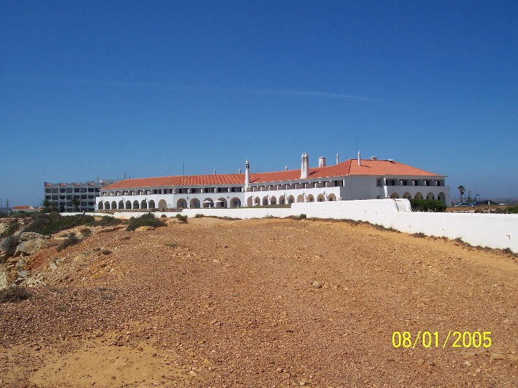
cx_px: 259
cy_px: 194
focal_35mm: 38
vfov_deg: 37.7
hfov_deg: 49.0
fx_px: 569
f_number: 4.8
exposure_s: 1/1000
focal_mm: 8
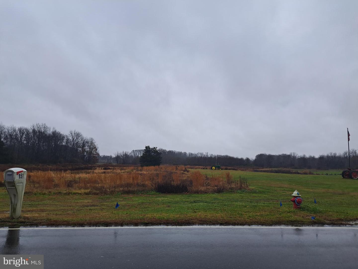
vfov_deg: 56.8
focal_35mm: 24
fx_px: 248
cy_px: 134
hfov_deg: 71.6
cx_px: 179
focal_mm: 5.23
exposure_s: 1/120
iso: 50
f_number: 1.8
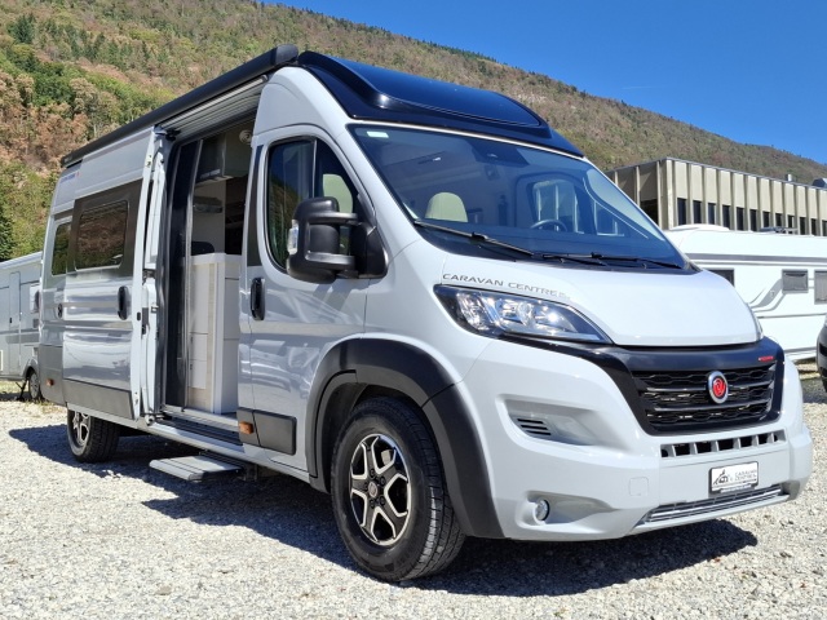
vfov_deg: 58.9
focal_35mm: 23
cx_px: 414
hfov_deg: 73.9
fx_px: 549
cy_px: 310
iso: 50
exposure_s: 1/2500
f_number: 1.8
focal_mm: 5.54
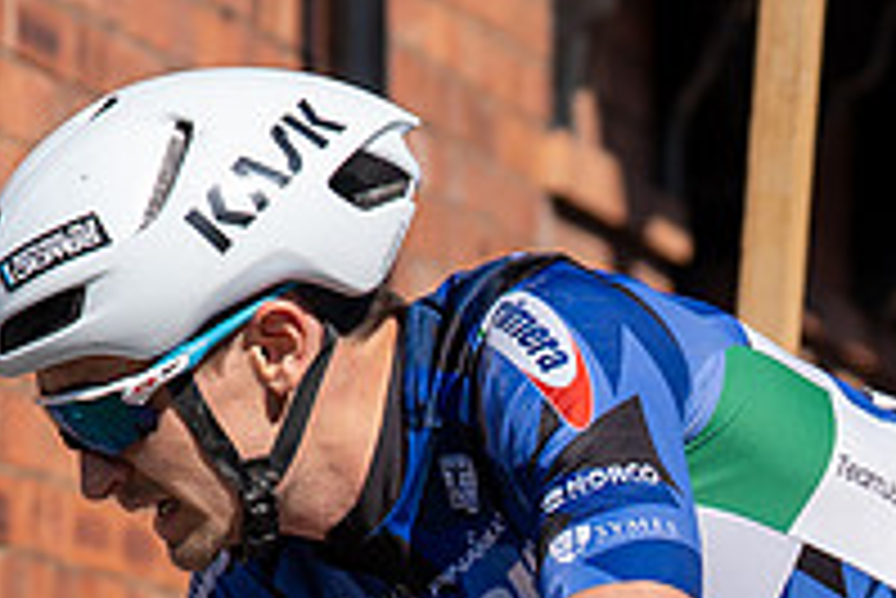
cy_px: 1022
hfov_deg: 5.7
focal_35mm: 361
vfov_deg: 3.8
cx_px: 363
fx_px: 8991
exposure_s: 1/1000
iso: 100
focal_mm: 70
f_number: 3.5
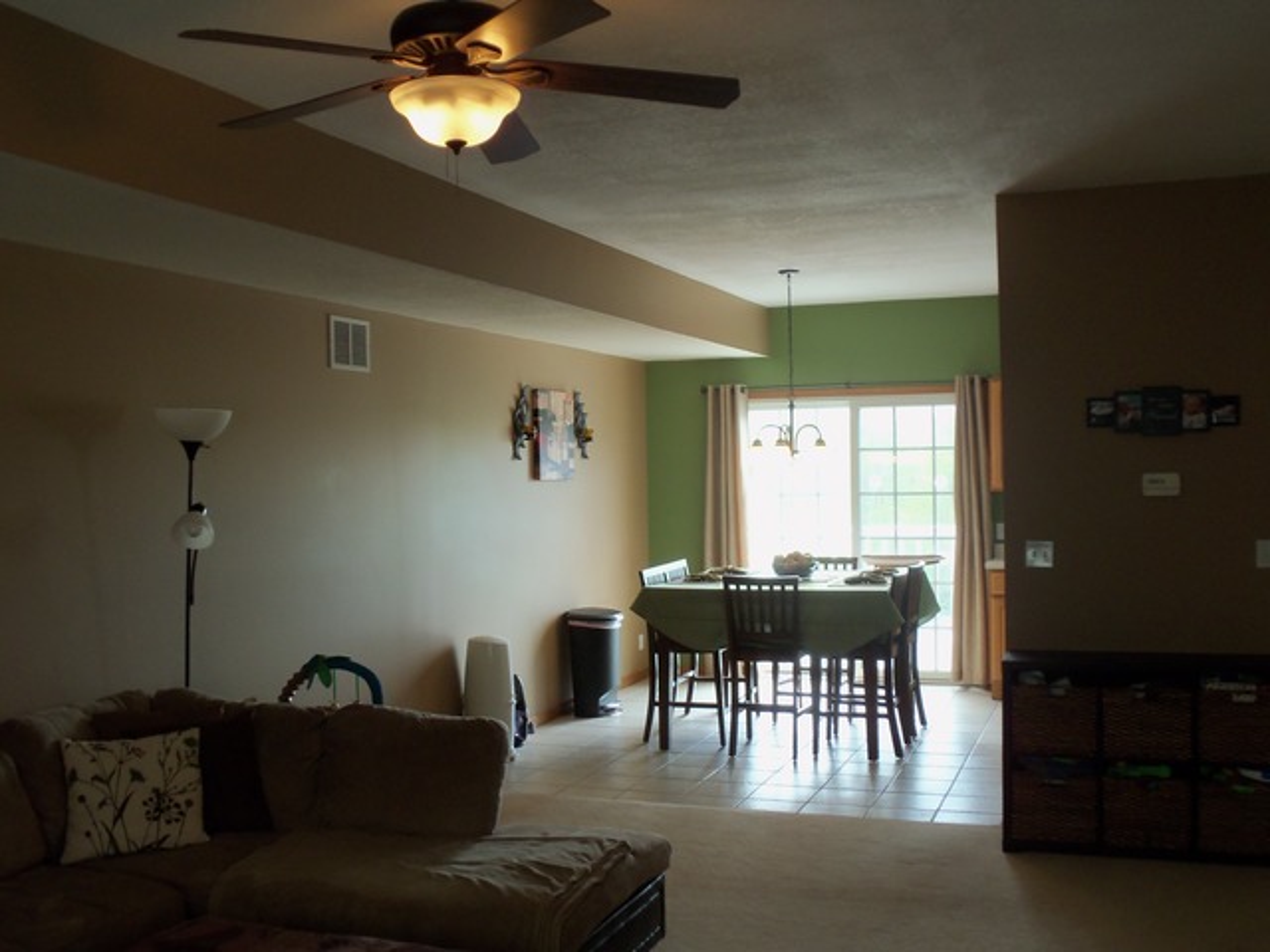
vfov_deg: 37.7
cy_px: 476
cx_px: 635
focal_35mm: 38
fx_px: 1394
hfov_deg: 49.0
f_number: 3.7
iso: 100
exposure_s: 1/30
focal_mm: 6.7
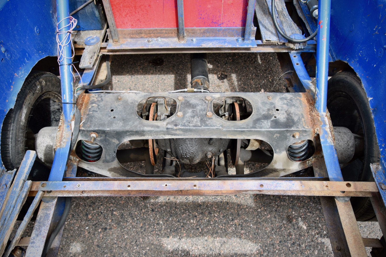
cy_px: 128
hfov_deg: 67.4
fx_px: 289
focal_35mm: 27
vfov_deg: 47.9
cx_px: 193
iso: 200
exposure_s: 1/100
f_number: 5
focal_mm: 18
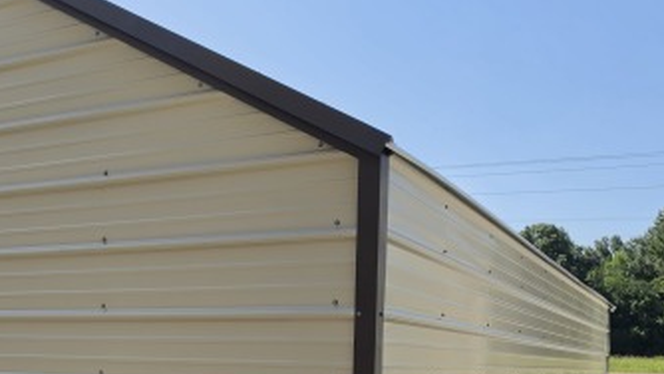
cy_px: 398
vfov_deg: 23.6
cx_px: 139
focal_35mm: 48
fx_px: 845
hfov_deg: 41.2
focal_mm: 6.5
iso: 64
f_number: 1.4
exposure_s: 1/7329
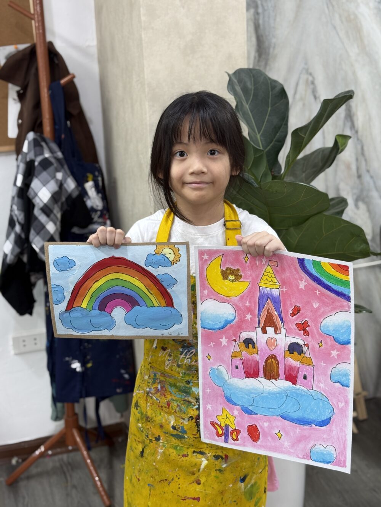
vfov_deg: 39.7
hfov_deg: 30.3
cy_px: 254
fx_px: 704
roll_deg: +1.9
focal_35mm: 48
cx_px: 190
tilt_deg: -14.5
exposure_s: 1/50
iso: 50
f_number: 1.78
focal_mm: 6.76
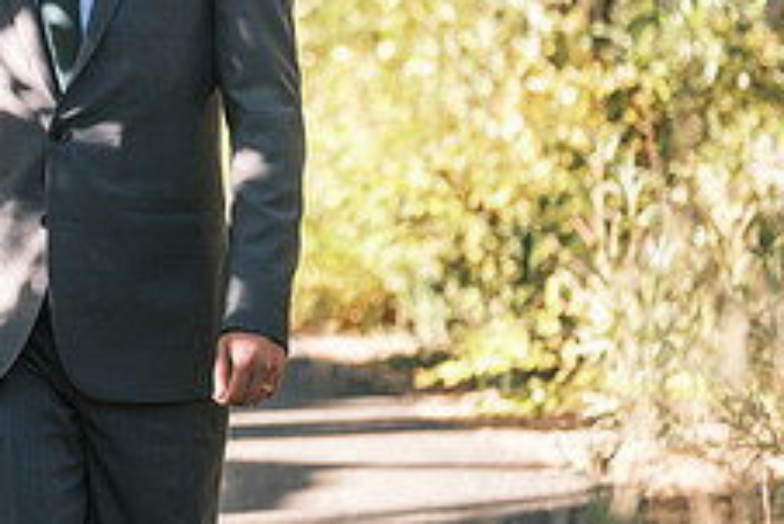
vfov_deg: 2.7
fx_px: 11288
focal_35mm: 518
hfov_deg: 4.0
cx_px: 142
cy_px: -85
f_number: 2.8
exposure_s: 1/680
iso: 200
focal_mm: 134.4
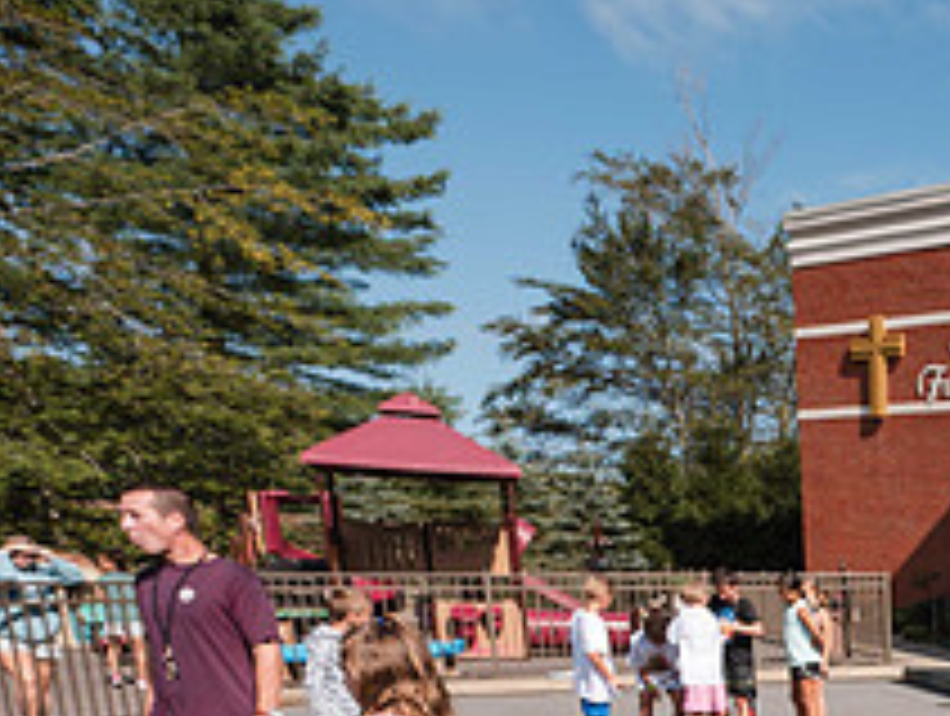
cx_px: 1224
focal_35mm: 41
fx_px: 1127
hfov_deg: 33.7
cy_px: 861
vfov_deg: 30.0
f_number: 6.3
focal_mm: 14
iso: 100
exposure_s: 1/320
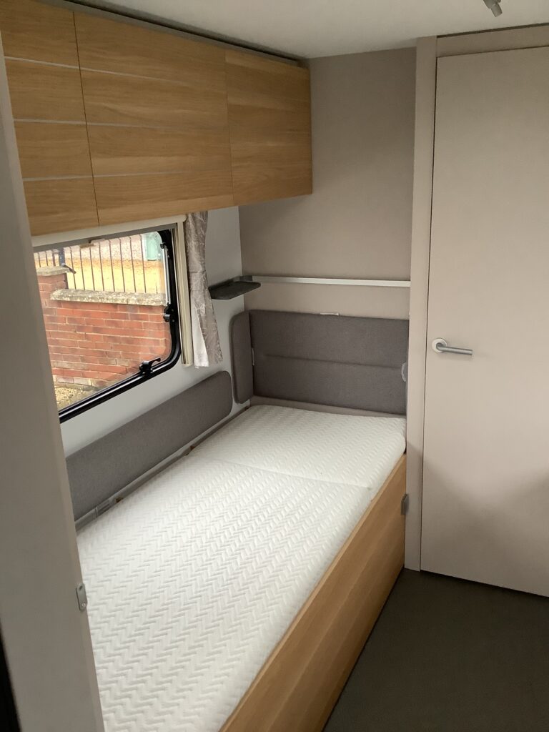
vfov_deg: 58.4
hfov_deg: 45.4
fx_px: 656
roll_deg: +1.7
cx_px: 274
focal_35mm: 31
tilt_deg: -16.1
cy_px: 366
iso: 160
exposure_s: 1/60
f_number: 2.4
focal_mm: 3.3
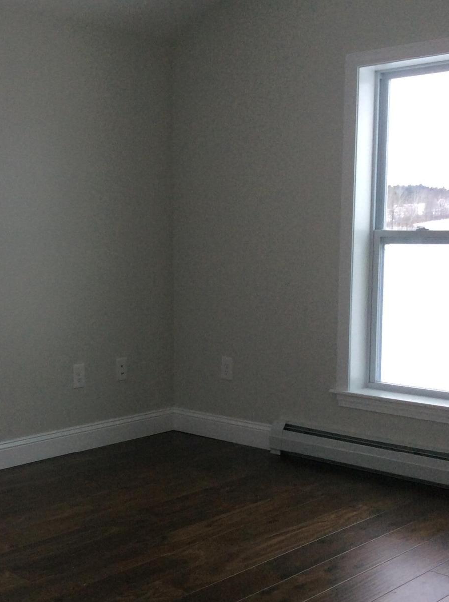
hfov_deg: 27.1
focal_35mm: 53
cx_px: 115
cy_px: 339
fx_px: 920
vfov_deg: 36.2
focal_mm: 3.3
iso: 50
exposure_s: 1/24
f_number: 2.4
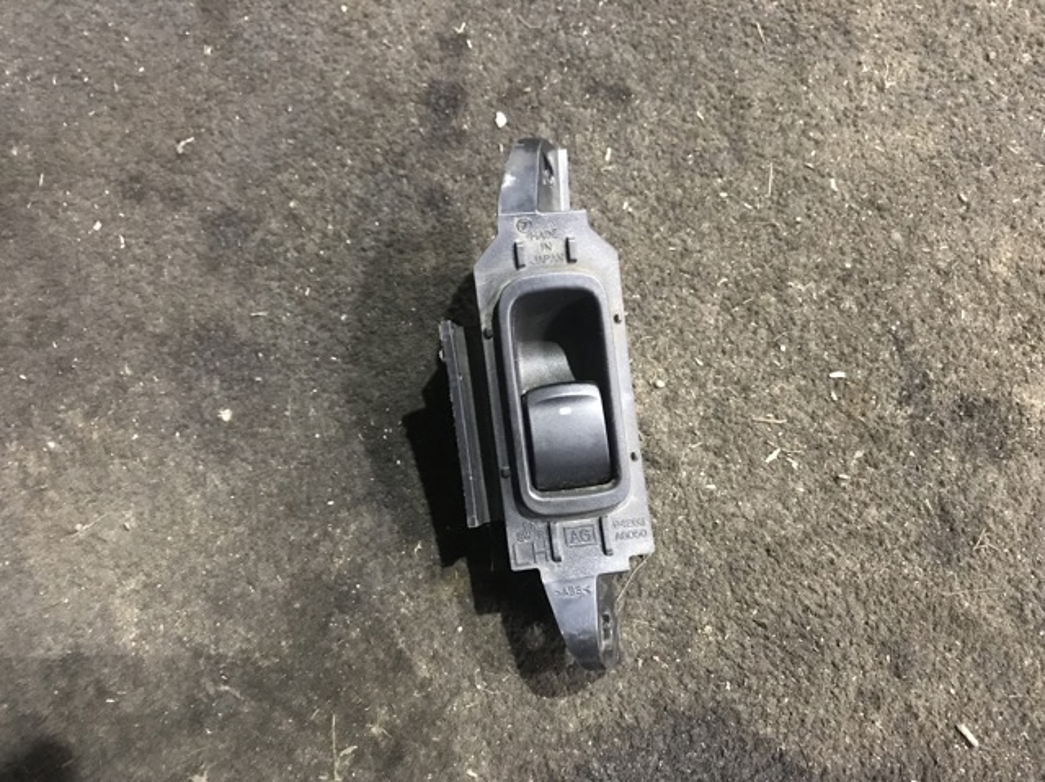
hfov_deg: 63.5
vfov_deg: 49.7
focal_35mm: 28
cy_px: 391
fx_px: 845
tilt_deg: -76.6
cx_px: 522
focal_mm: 3.99
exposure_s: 1/4
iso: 125
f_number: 1.8
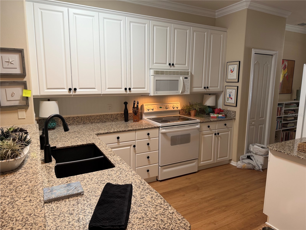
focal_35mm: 24
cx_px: 153
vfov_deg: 56.8
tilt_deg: -10.7
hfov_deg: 71.6
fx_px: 212
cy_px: 115
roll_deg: +0.8
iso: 160
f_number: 1.78
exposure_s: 1/60
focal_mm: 6.76
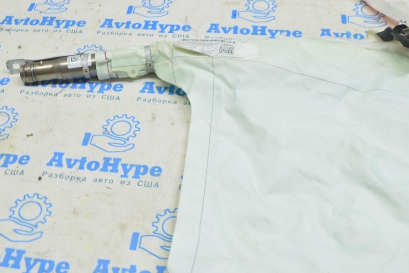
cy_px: 154
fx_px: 534
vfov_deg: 28.6
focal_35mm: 47
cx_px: 164
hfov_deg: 41.7
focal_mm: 26
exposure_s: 1/20
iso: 400
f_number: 5.6
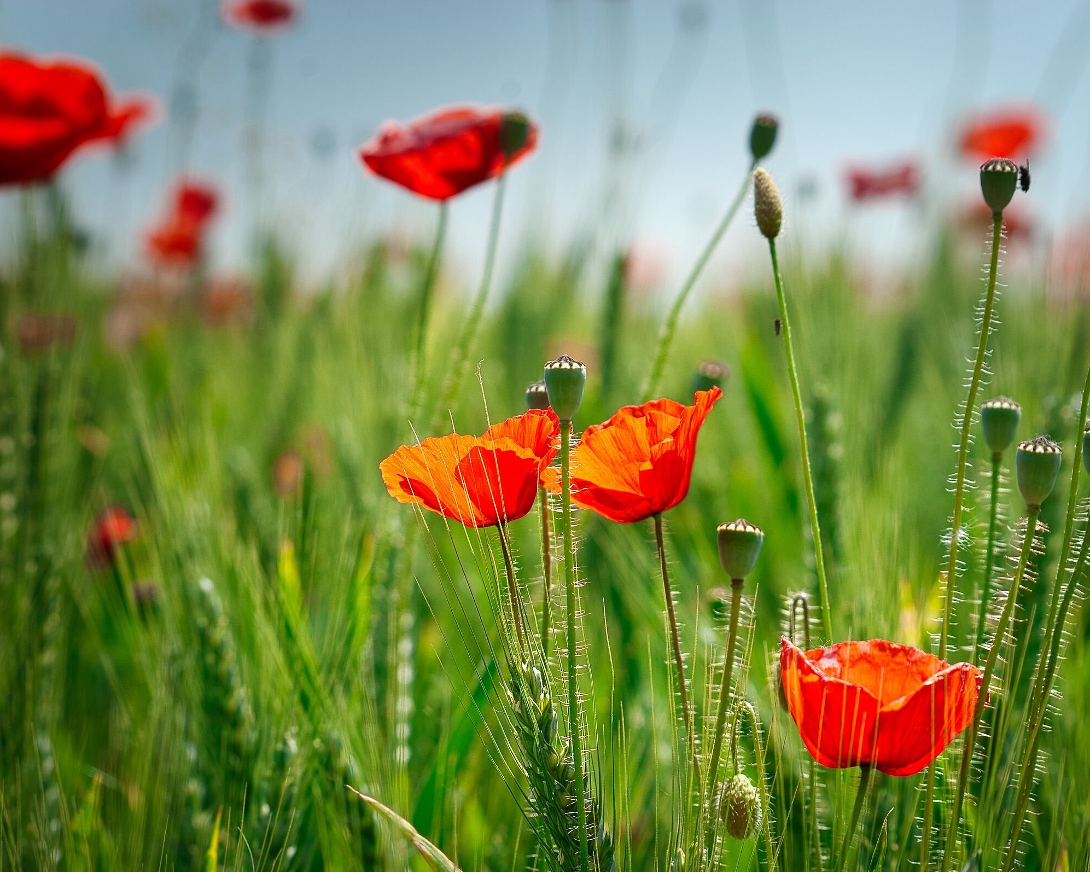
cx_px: 558
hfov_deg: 13.2
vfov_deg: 10.6
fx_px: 4709
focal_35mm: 146
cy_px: 436
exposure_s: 1/250
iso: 100
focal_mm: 86
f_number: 8
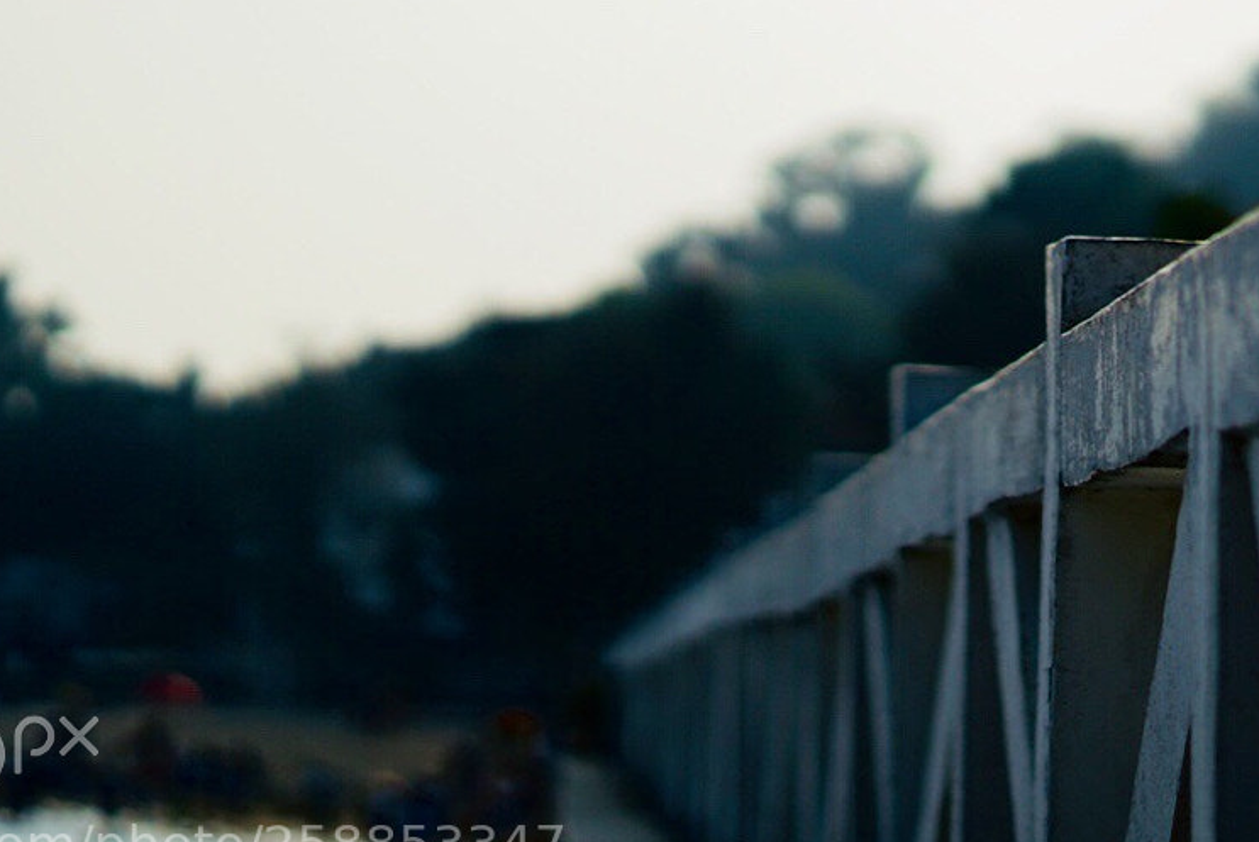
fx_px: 6406
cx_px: 1034
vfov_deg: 7.5
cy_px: 72
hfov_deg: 11.2
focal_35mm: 183
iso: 50
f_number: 1.8
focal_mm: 85
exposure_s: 1/8000
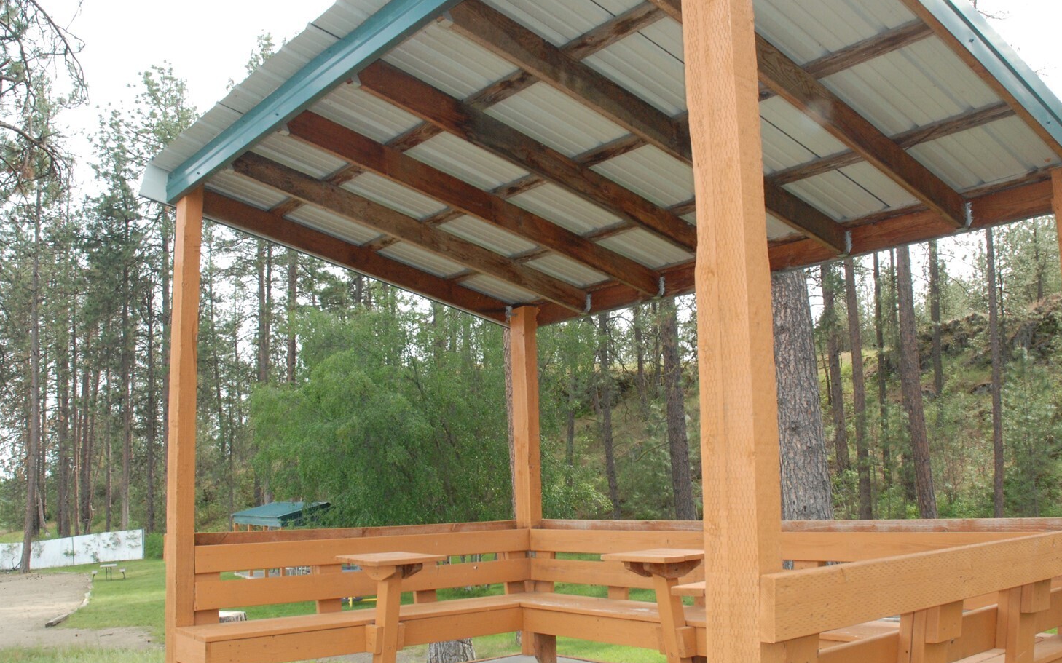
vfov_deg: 39.4
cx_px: 553
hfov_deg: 59.6
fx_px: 926
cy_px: 372
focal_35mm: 32
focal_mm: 18
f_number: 9
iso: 800
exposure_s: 1/200
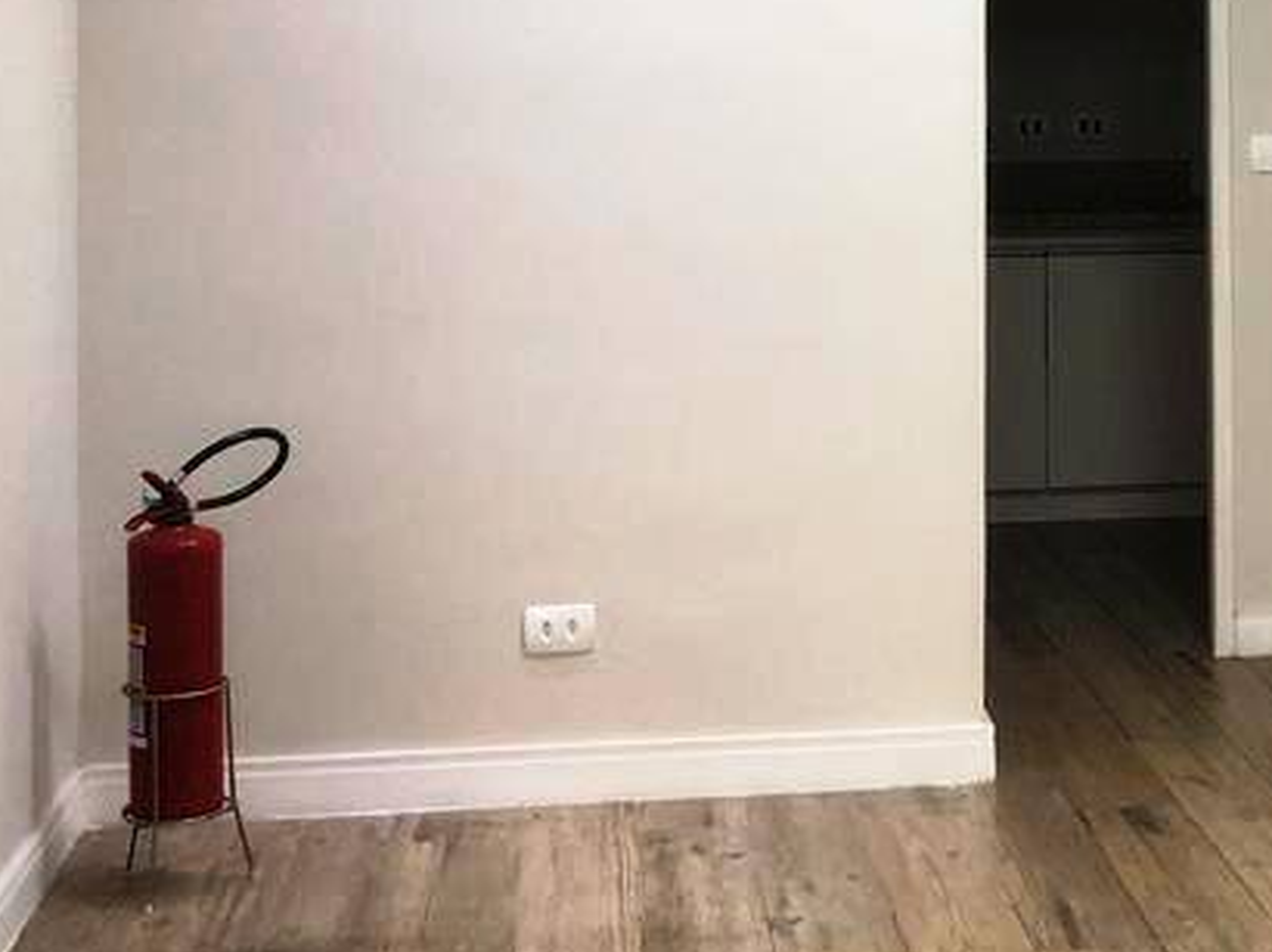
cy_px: 28
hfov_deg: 27.2
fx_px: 2571
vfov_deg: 20.4
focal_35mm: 70
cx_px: 1021
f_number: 1.8
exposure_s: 1/30
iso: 32
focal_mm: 4
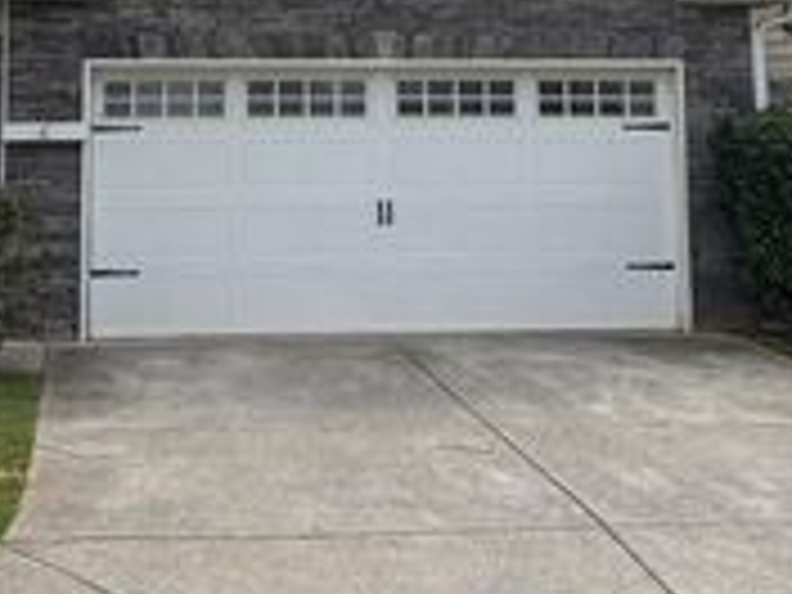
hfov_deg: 26.1
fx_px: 1693
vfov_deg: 18.6
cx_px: 225
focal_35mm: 74
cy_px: -164
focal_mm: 5.96
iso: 50
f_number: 1.6
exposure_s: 1/7692
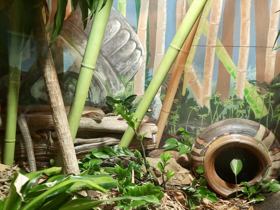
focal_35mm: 24
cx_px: 140
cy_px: 105
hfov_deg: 71.6
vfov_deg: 56.8
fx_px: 194
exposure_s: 1/60
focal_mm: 5.23
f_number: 1.8
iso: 320
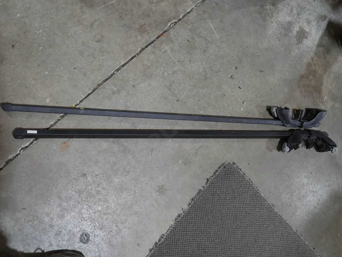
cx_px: 171
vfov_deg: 39.7
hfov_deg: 51.3
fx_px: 356
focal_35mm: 36
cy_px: 128
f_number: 4
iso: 200
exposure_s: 1/60
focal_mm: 18
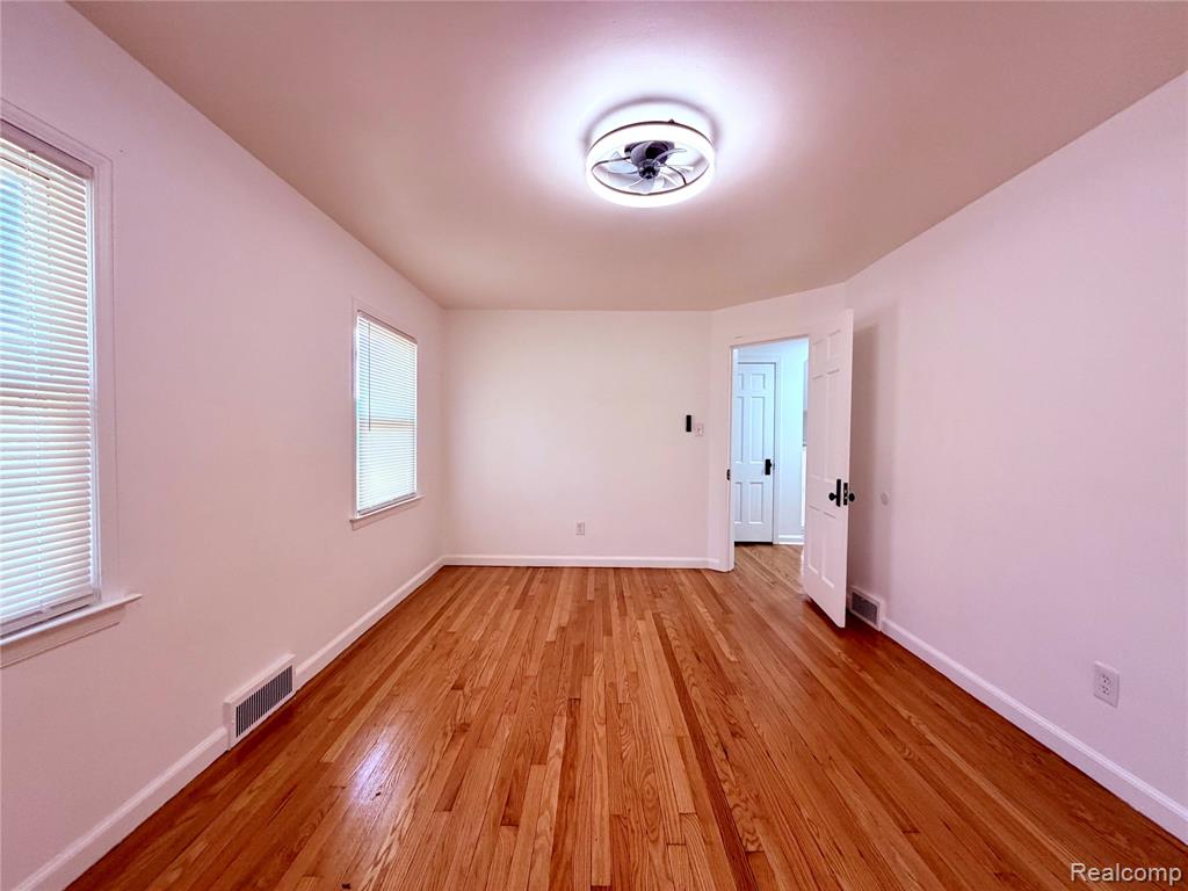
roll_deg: -0.5
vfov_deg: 85.7
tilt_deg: -2.2
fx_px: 480
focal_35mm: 14
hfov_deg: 102.1
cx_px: 594
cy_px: 446
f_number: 2.2
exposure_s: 1/121
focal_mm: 2.22
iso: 125
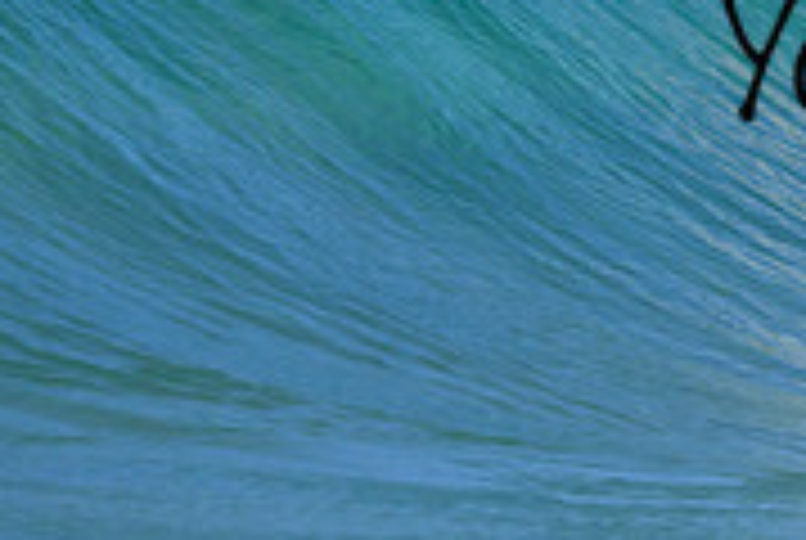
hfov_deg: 0.6
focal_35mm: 3536
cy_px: -184
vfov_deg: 0.4
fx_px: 79297
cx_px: 1007
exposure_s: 1/2000
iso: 360
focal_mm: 800
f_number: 6.3
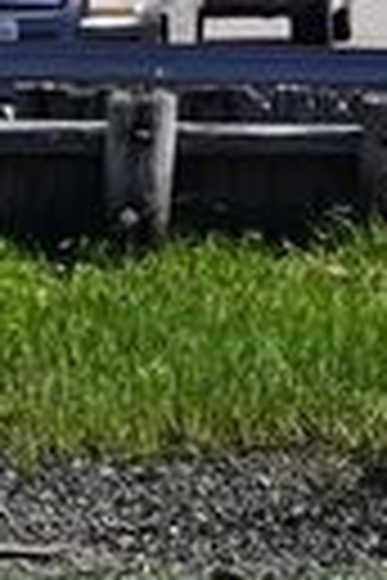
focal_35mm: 831
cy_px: -245
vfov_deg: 2.5
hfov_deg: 1.6
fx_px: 13399
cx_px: 2214
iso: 100
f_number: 8
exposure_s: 1/250
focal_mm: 105
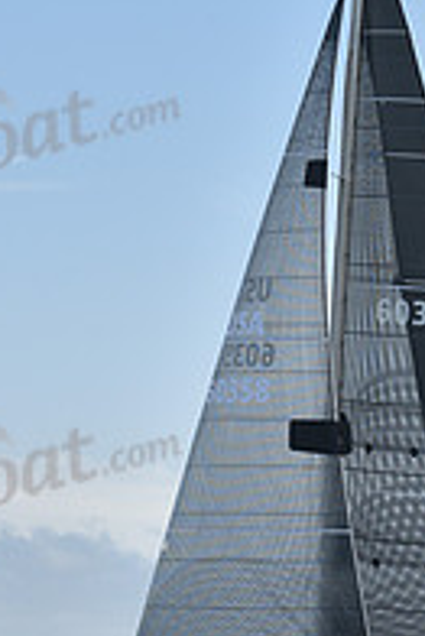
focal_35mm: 251
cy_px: 279
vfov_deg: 8.2
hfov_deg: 5.5
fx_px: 4437
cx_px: 349
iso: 200
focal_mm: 85
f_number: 6.3
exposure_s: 1/1250
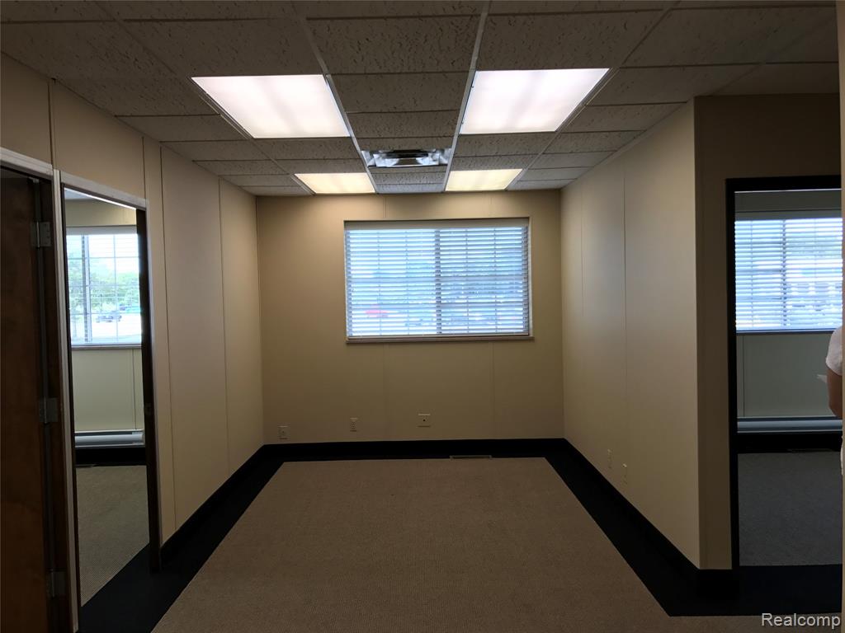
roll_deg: +1.8
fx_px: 683
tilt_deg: -3.3
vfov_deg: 49.7
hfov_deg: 63.4
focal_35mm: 28
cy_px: 316
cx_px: 422
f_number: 1.8
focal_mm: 3.99
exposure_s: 1/120
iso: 25
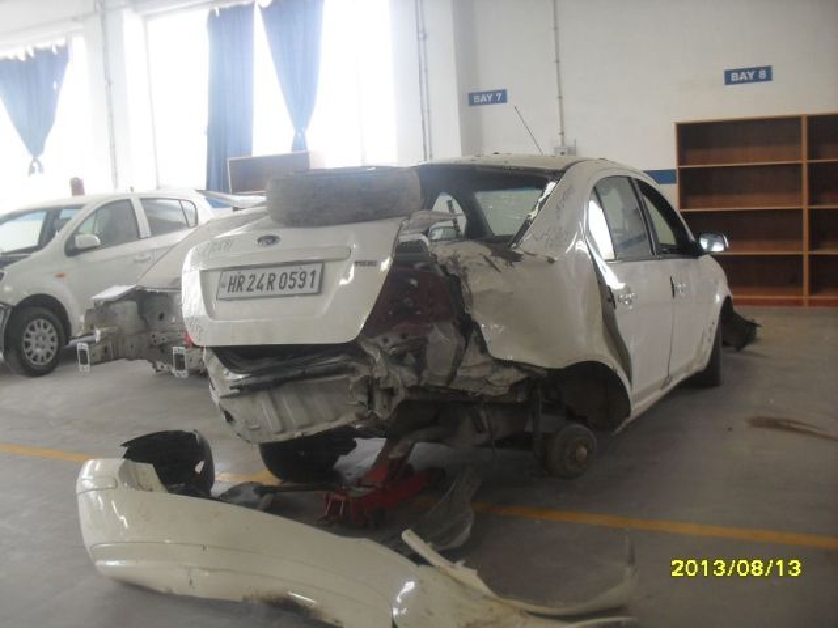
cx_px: 419
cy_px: 314
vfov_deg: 37.7
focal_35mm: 38
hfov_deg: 49.0
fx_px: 920
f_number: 2.8
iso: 80
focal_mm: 6.3
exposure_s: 1/45
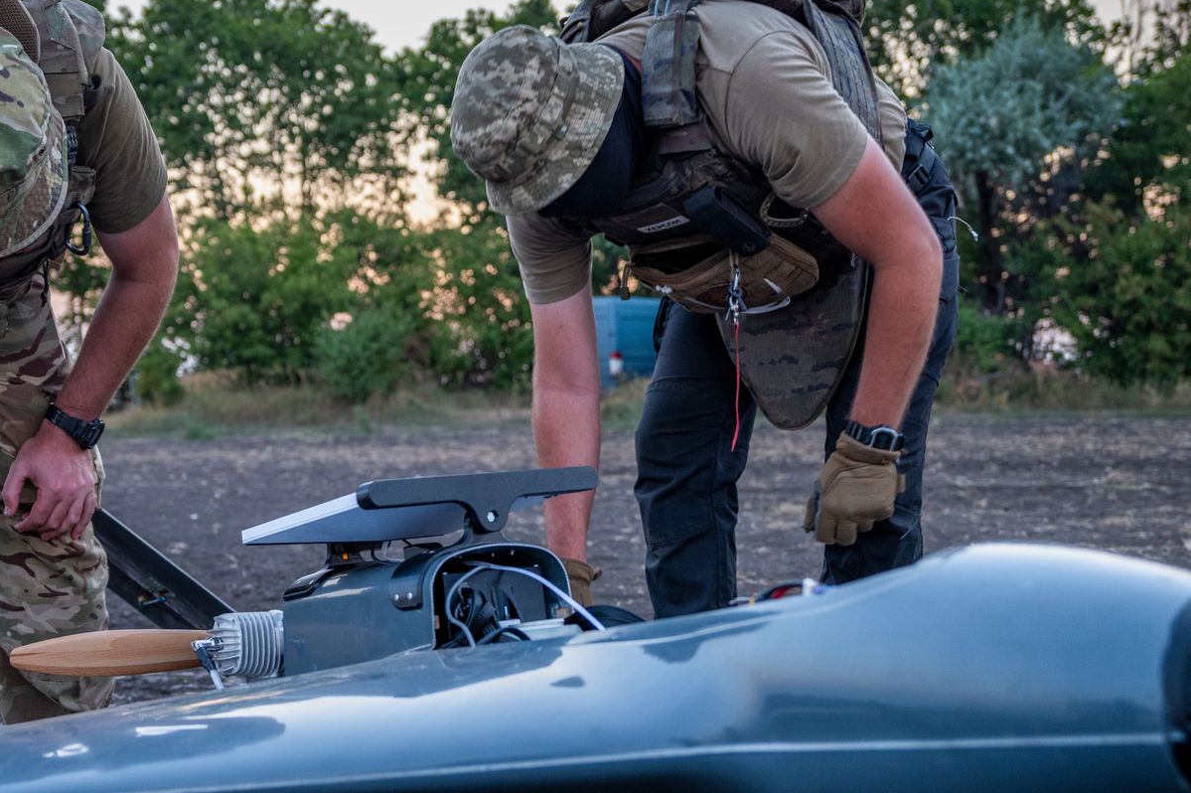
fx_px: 1356
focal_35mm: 41
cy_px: 383
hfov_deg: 46.7
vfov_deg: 32.6
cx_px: 396
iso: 500
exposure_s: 1/100
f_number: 2.8
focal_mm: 24
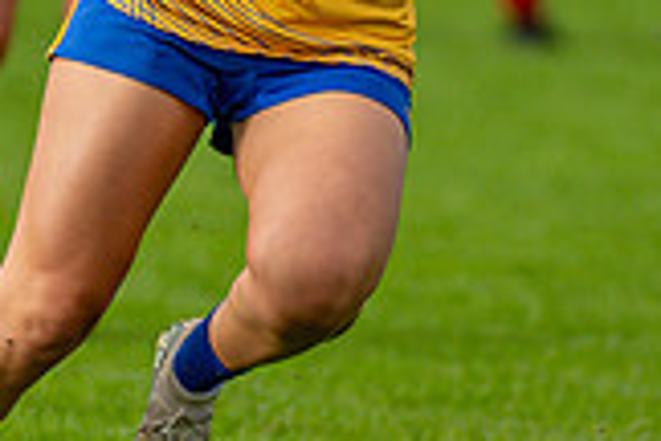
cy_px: -200
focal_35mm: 1341
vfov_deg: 1.0
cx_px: -126
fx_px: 24620
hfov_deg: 1.5
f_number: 2.8
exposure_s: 1/3200
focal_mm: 250
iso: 250
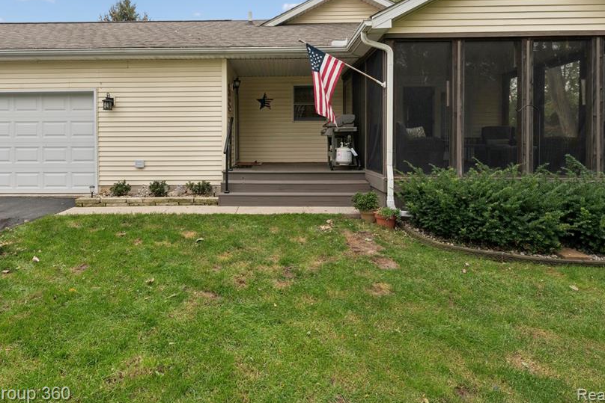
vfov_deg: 63.7
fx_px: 319
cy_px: 151
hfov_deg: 86.6
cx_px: 270
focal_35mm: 19
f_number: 8
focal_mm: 15
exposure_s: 1/250
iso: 400
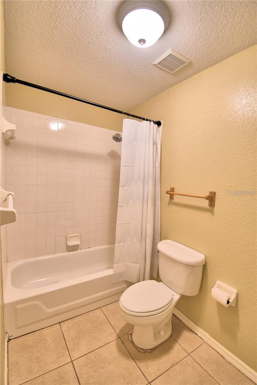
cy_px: 192
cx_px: 128
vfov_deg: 100.4
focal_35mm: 15
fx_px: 161
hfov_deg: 77.3
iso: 400
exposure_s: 1/50
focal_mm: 10
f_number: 4.5
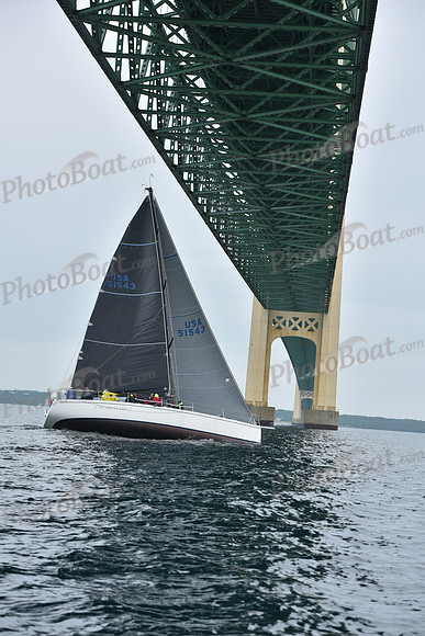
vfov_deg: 23.9
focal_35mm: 85
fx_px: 1504
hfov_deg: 16.1
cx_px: 212
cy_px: 318
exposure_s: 1/800
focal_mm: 85
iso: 250
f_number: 6.3
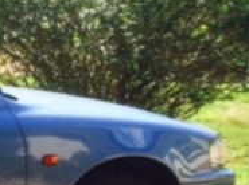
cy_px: 227
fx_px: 933
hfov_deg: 12.8
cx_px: -287
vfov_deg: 11.1
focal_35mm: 130
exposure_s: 1/838
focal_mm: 4.12
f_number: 2.2
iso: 32
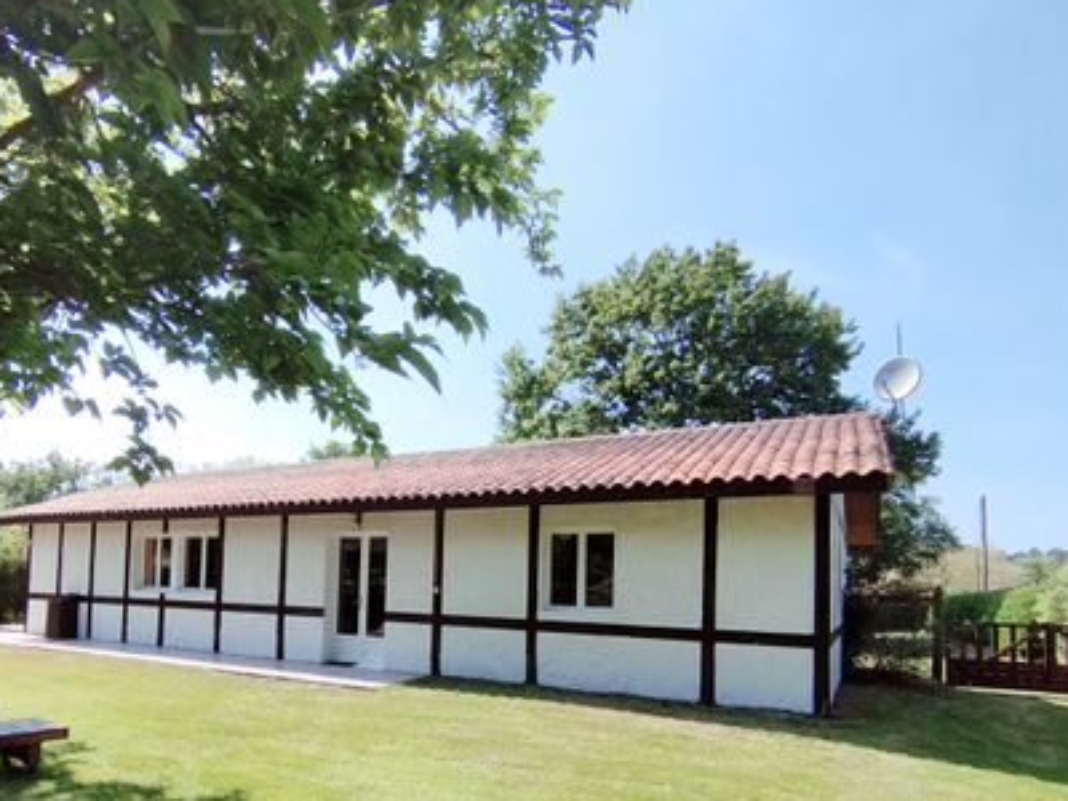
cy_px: 550
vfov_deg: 55.3
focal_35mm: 24
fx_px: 740
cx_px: 406
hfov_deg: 70.5
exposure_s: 1/1156
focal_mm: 1.65
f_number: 2.2
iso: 50
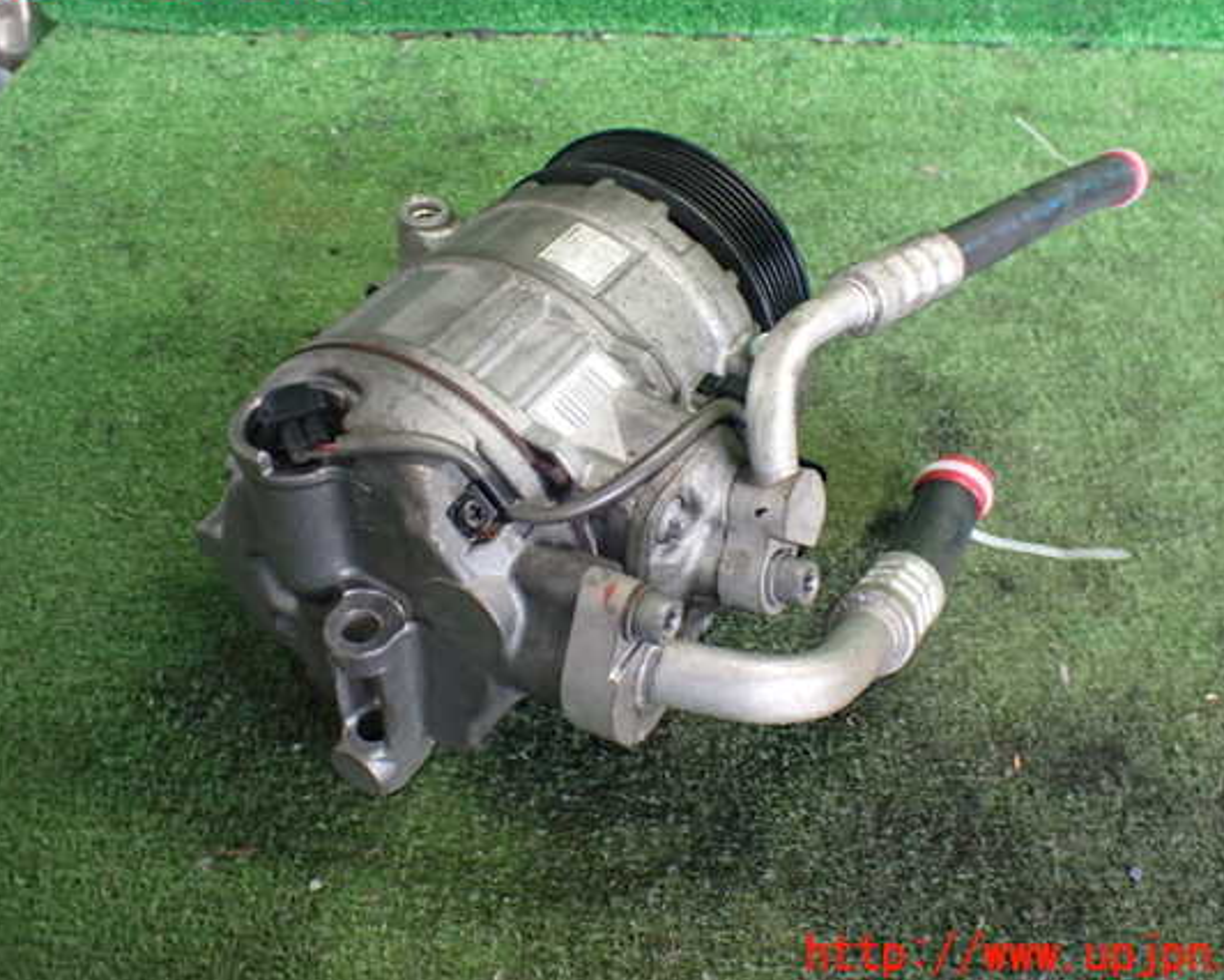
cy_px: 467
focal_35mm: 33
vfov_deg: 44.6
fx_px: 1196
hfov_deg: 54.2
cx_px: 635
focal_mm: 5.4
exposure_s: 1/80
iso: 800
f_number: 2.3
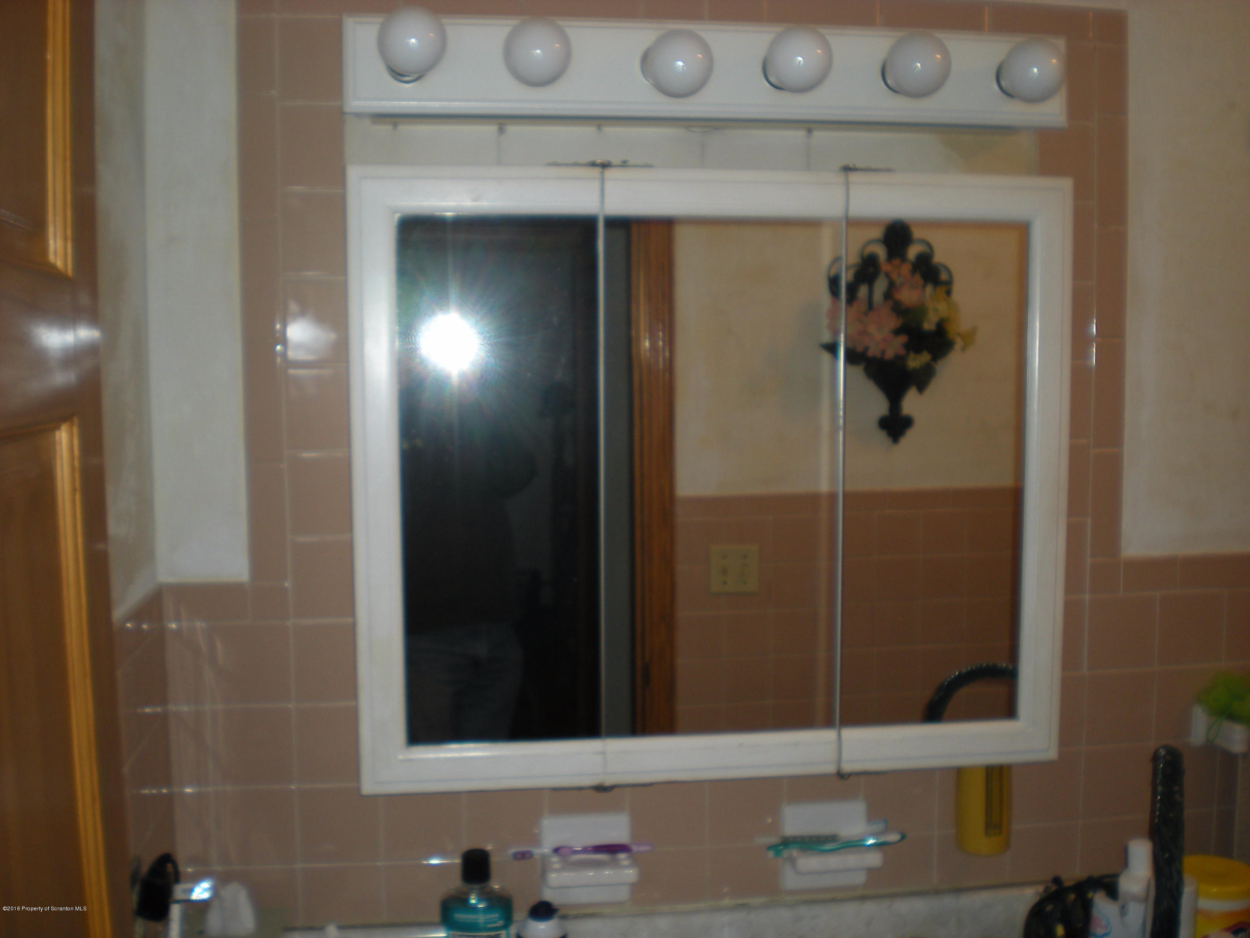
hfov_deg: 49.0
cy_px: 469
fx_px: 1372
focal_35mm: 38
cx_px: 625
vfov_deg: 37.7
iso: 64
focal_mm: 6.3
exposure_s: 1/60
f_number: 3.1
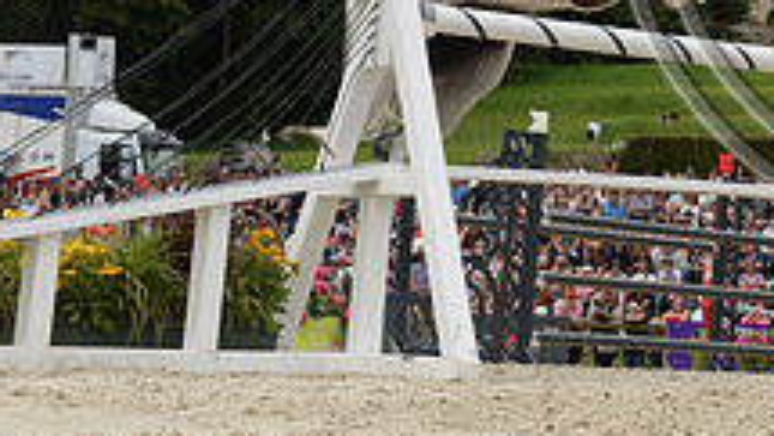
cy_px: -169
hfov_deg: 14.7
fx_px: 2894
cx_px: 943
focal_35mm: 141
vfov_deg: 8.5
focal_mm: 50
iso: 1250
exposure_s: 1/3200
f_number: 9
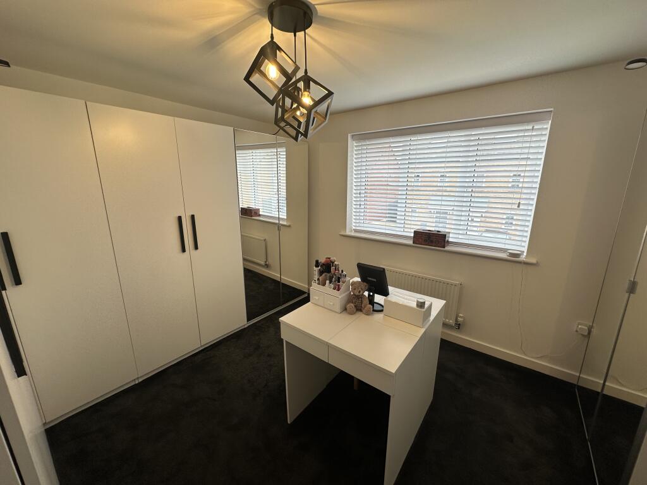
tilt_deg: -13.5
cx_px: 324
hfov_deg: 102.1
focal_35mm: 14
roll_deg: +0.2
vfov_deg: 85.7
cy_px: 242
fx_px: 262
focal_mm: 2.22
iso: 64
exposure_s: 1/100
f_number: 2.2
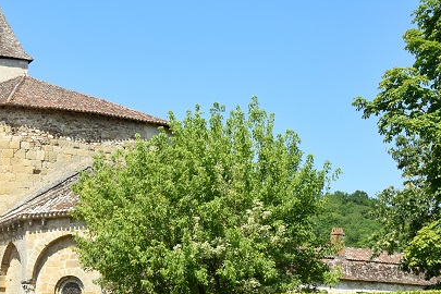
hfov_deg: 26.8
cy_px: 271
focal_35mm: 74
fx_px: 906
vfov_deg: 18.1
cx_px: 84
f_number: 9
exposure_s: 1/320
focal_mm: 25
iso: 200
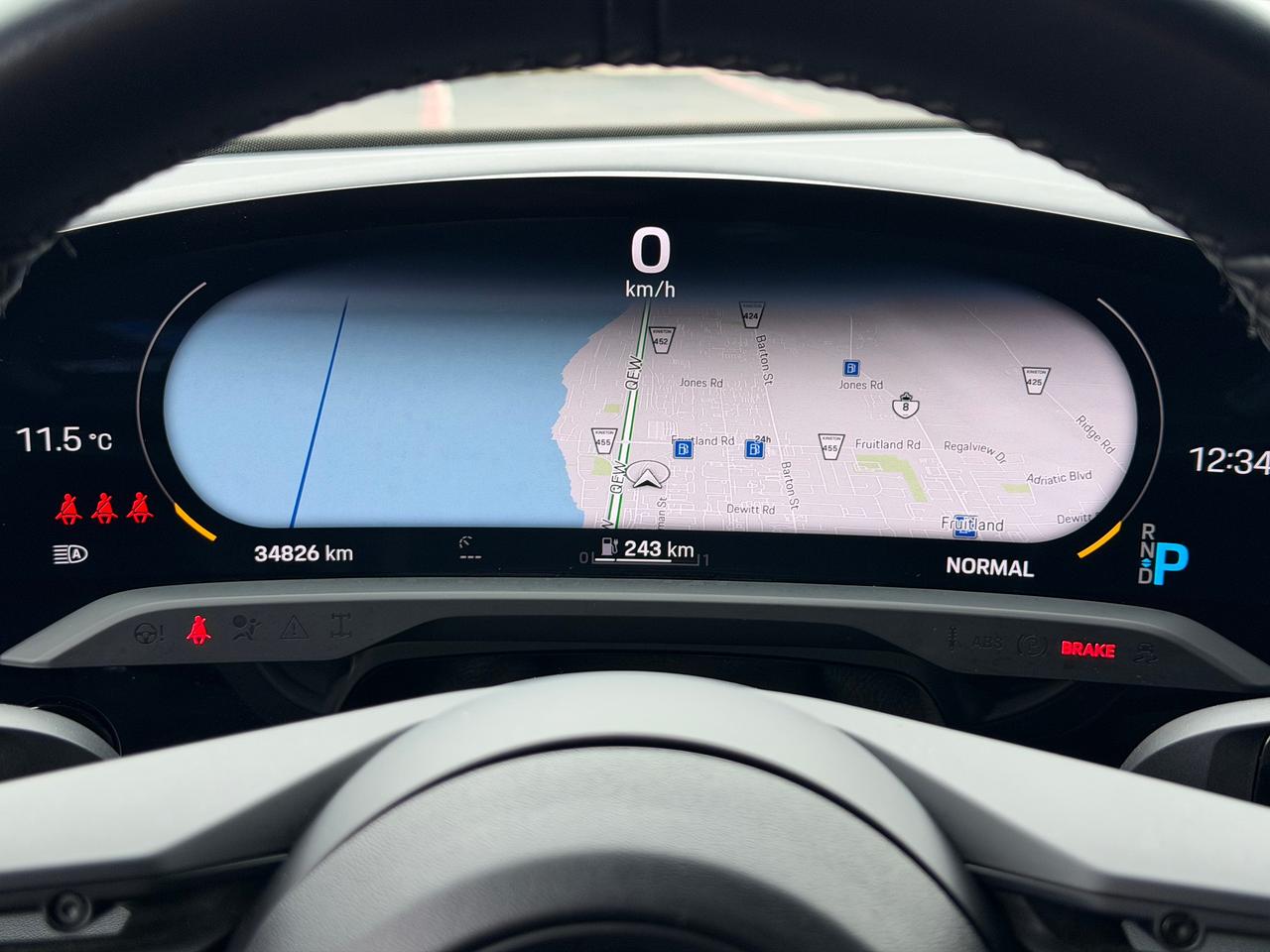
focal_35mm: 48
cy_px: 476
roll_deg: -0.1
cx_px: 635
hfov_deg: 39.7
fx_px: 1761
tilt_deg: -16.7
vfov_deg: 30.3
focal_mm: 6.76
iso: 64
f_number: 1.78
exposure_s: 1/366
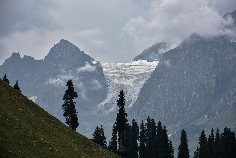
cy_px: 79
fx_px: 1141
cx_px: 118
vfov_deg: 7.9
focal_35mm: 174
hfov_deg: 11.8
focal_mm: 116
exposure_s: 1/1600
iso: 500
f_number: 7.1
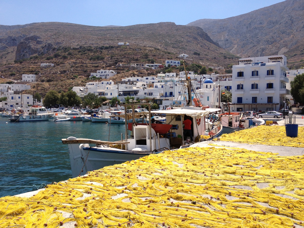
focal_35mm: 35
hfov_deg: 52.6
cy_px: 114
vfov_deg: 40.7
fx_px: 307
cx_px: 152
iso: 50
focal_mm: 4.28
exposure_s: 1/1972
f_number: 2.4
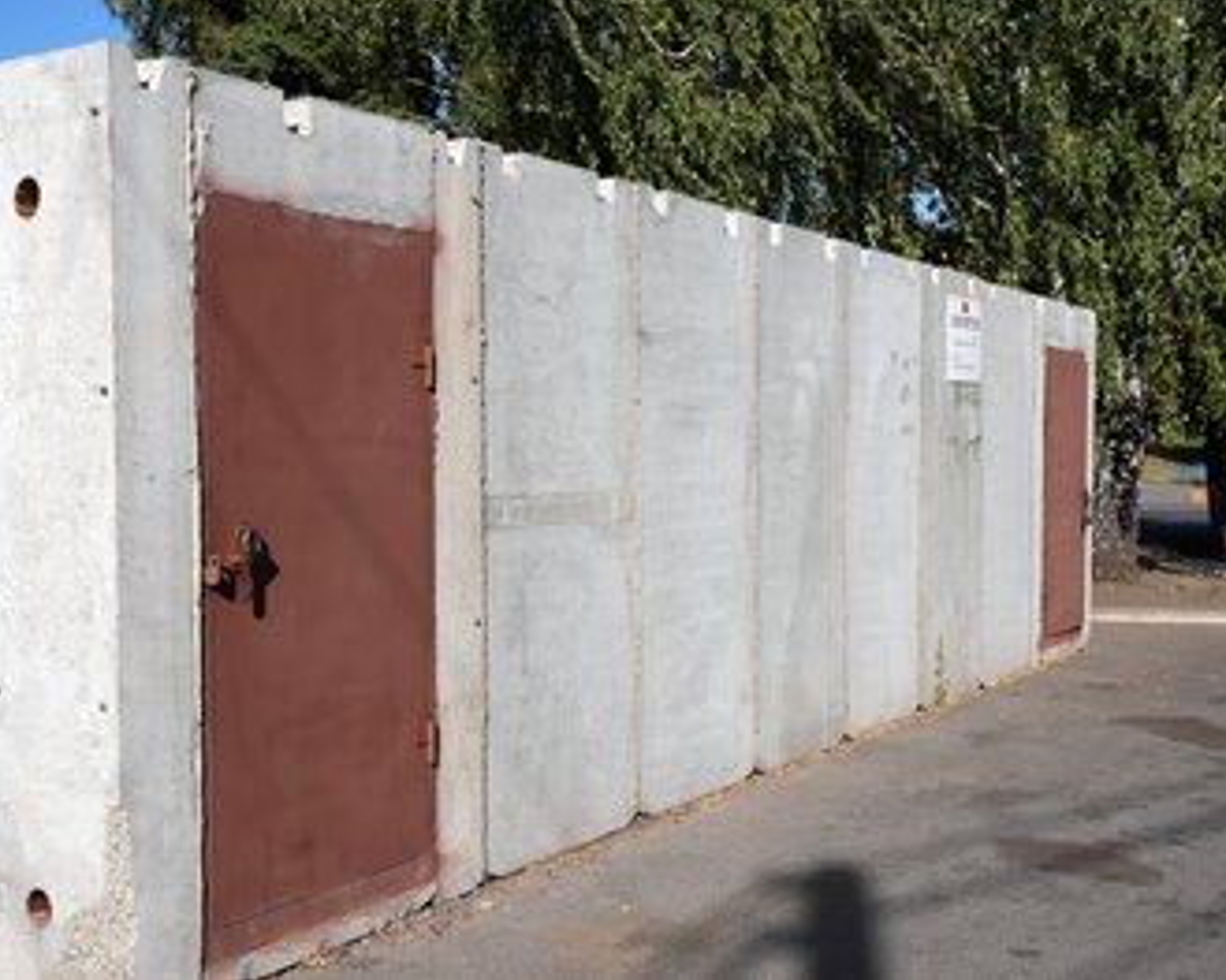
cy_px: 486
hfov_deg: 45.8
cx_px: 611
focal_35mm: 40
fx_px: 1451
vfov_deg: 37.3
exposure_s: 1/800
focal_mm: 35
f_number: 4.5
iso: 80
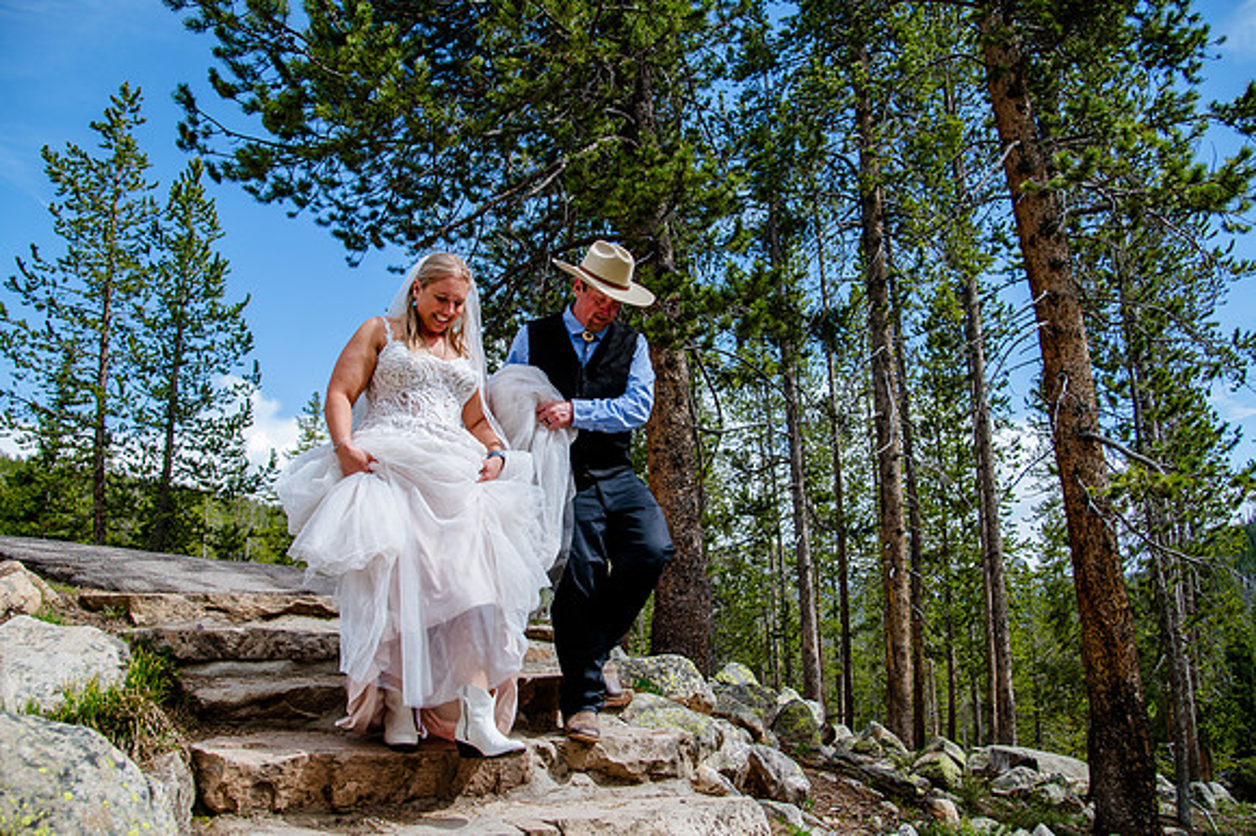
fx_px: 899
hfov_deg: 69.8
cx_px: 628
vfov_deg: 49.8
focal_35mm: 26
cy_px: 418
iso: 250
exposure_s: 1/1000
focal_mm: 24
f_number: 5
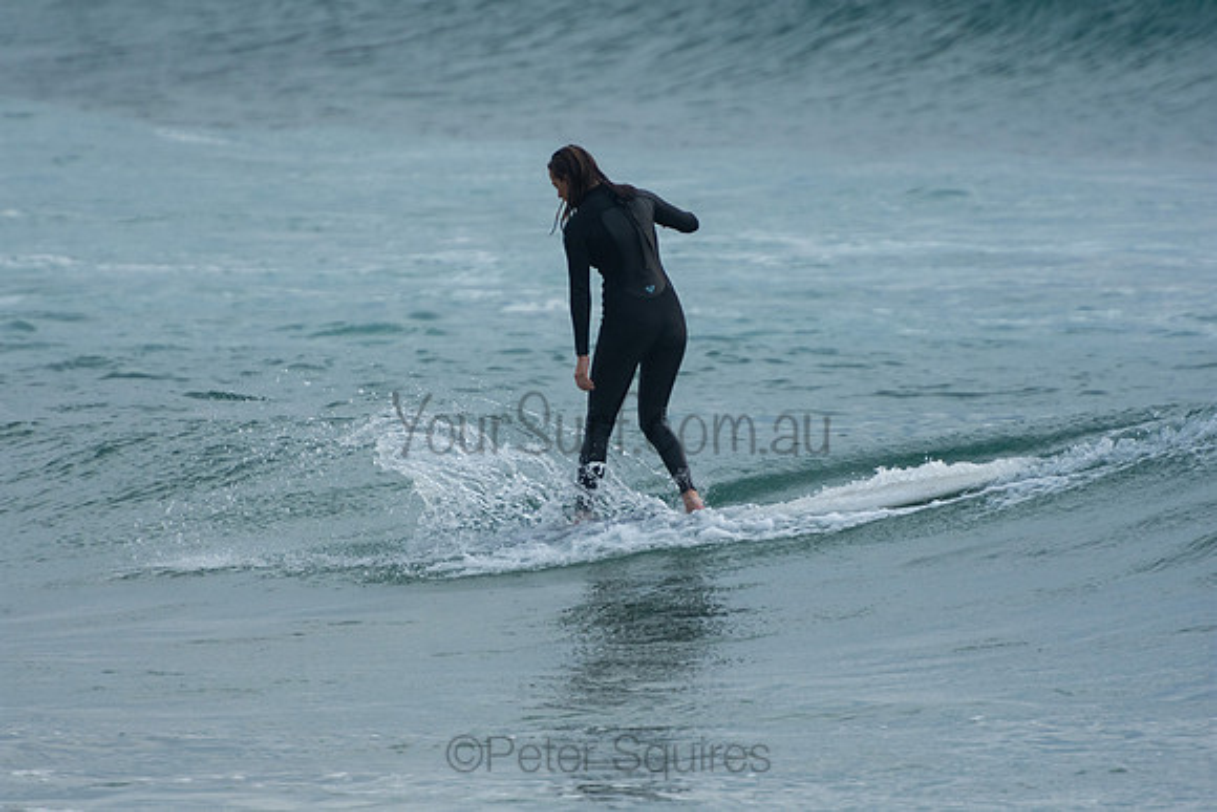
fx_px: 20287
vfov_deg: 2.3
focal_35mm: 600
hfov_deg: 3.4
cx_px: 608
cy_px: 406
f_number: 5.6
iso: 400
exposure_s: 1/1000
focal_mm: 400
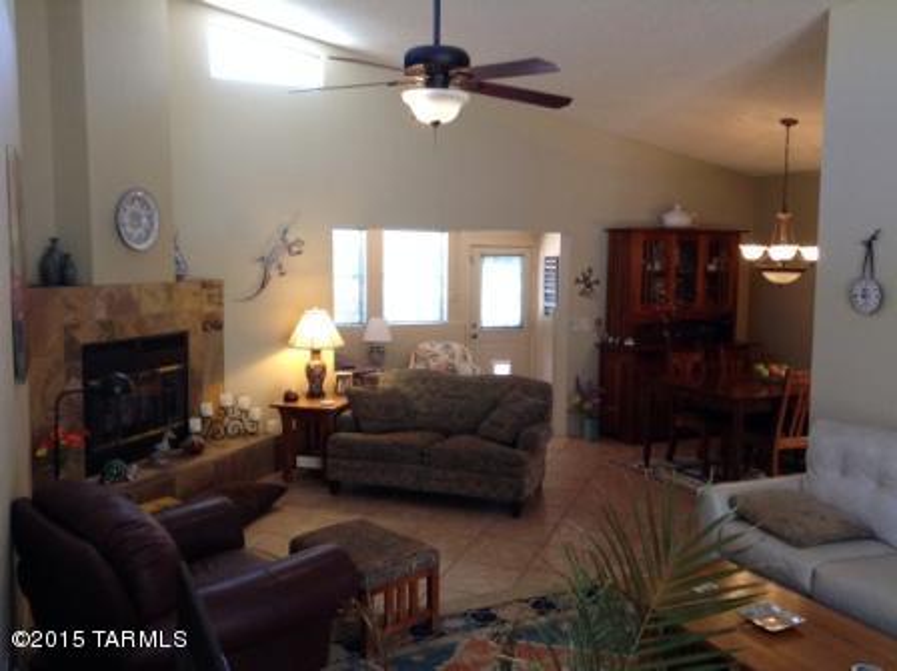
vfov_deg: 42.9
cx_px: 448
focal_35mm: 33
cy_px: 336
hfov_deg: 55.4
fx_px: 854
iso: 125
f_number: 2.4
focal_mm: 3.3
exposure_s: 1/24
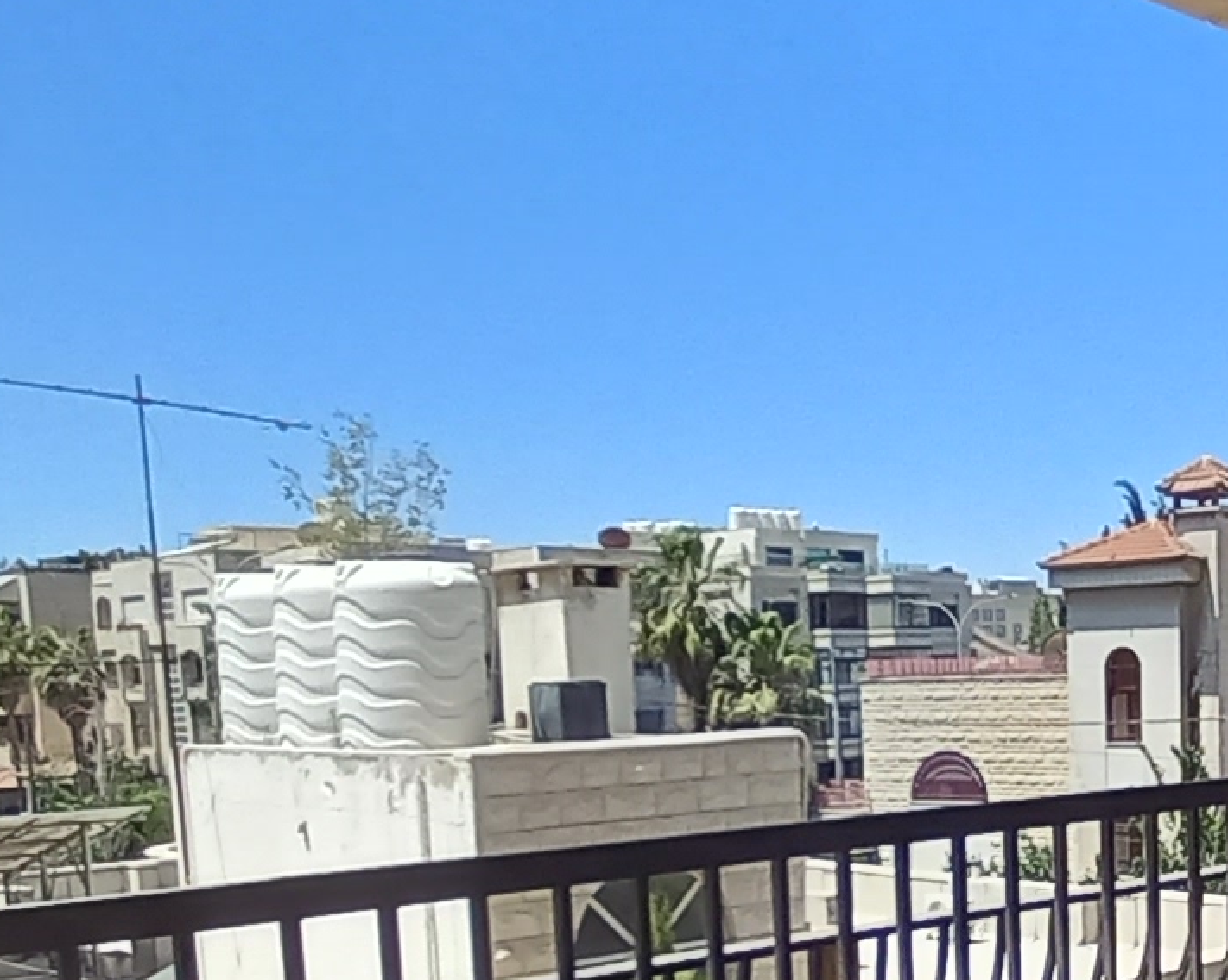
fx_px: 1671
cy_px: 930
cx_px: 959
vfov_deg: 30.8
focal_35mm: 46
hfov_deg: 39.0
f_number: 2.2
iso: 40
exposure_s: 1/825
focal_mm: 1.13
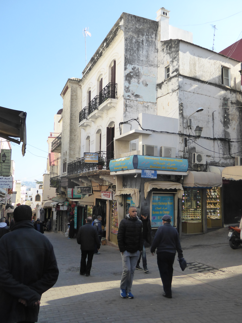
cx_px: 121
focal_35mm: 32
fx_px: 298
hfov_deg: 44.2
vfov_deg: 56.8
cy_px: 162
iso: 160
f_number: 3.5
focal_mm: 5.4
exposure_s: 1/320
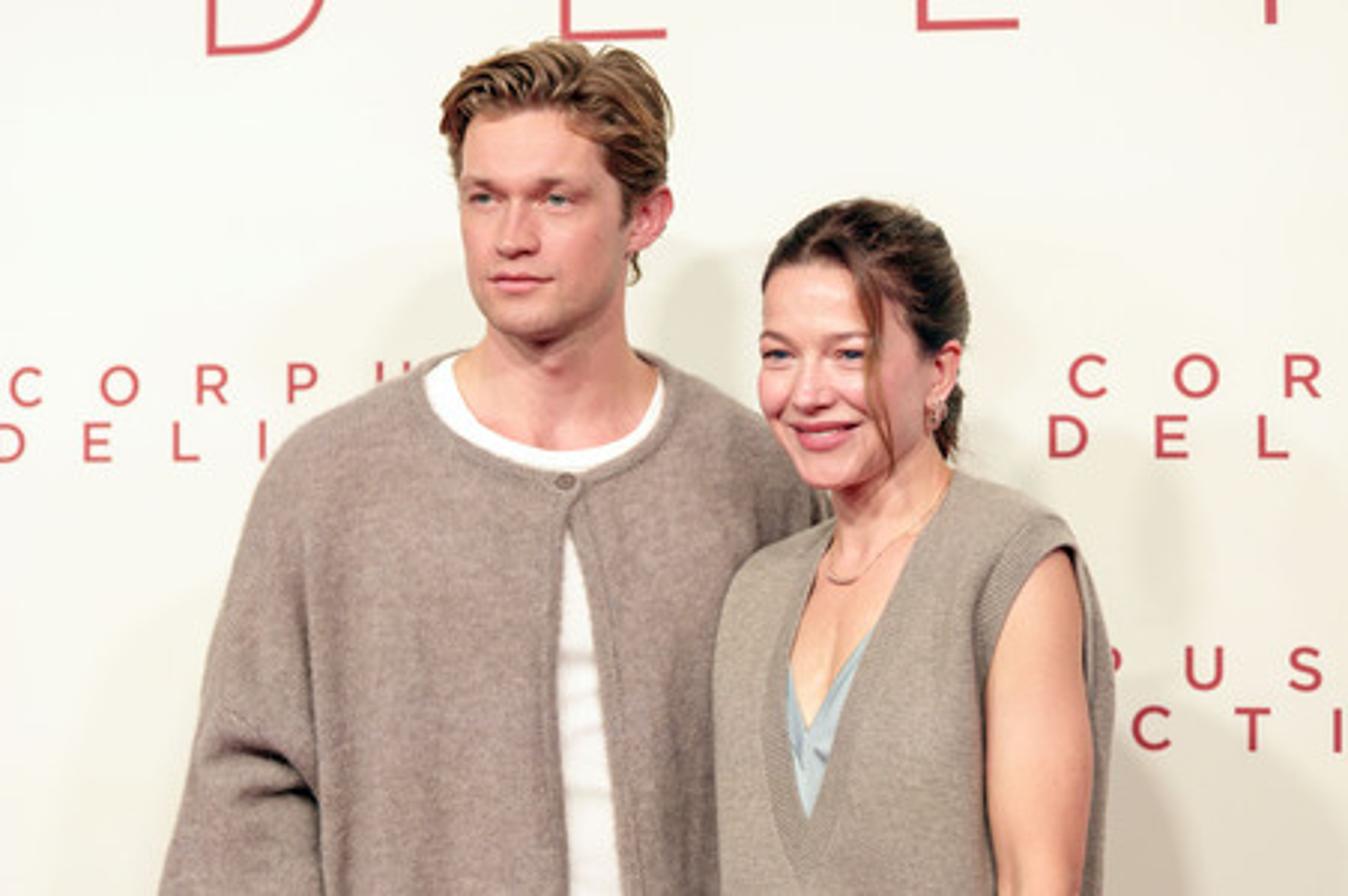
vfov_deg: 19.4
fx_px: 2619
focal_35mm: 70
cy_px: 448
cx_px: 674
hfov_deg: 28.9
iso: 320
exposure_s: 1/250
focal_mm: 70
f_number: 2.8
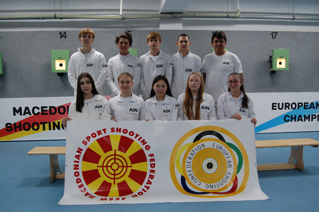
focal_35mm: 30
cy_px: 106
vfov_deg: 43.5
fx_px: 266
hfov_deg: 62.0
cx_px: 160
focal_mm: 20
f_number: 5
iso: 800
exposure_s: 1/100
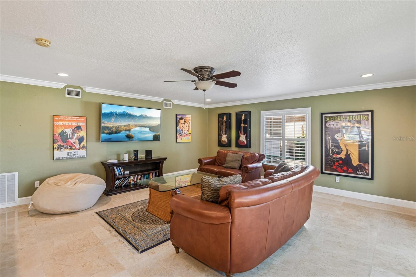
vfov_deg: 73.7
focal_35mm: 16
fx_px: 185
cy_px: 138
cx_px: 208
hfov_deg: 96.7
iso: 400
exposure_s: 1/15
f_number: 8
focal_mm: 16
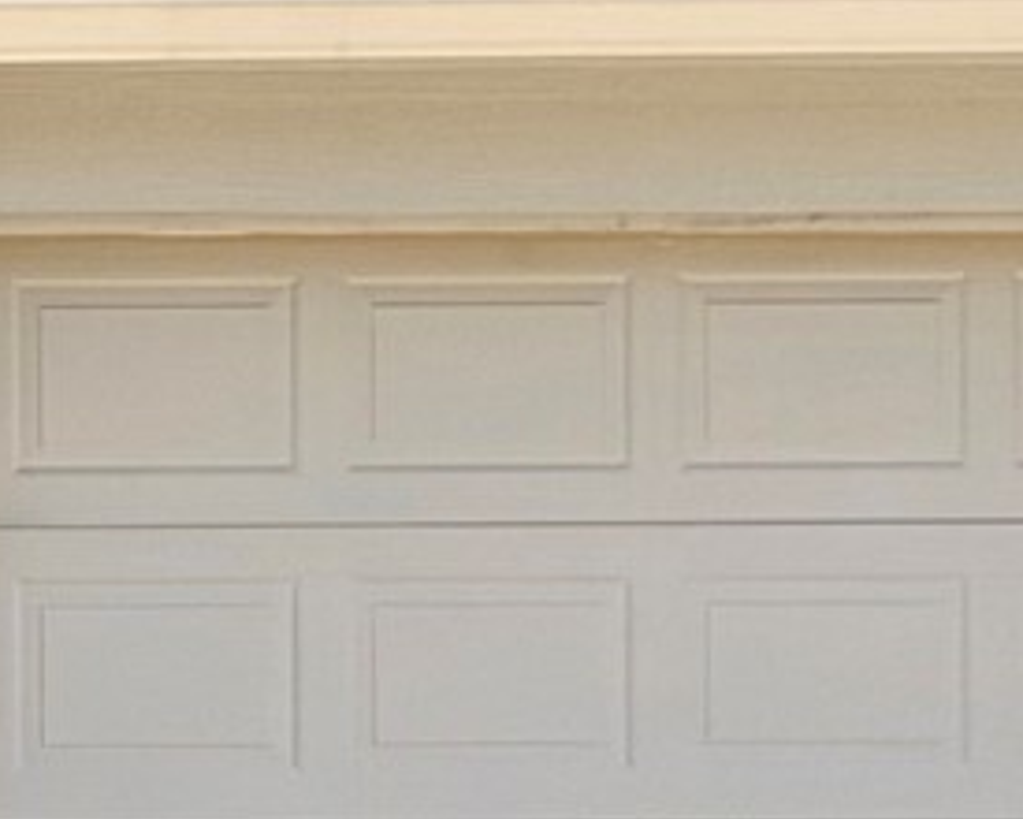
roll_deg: +0.3
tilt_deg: -0.8
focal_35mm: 349
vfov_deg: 4.4
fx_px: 10567
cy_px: 410
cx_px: -376
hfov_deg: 5.5
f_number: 1.78
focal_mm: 6.76
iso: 64
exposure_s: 1/2865
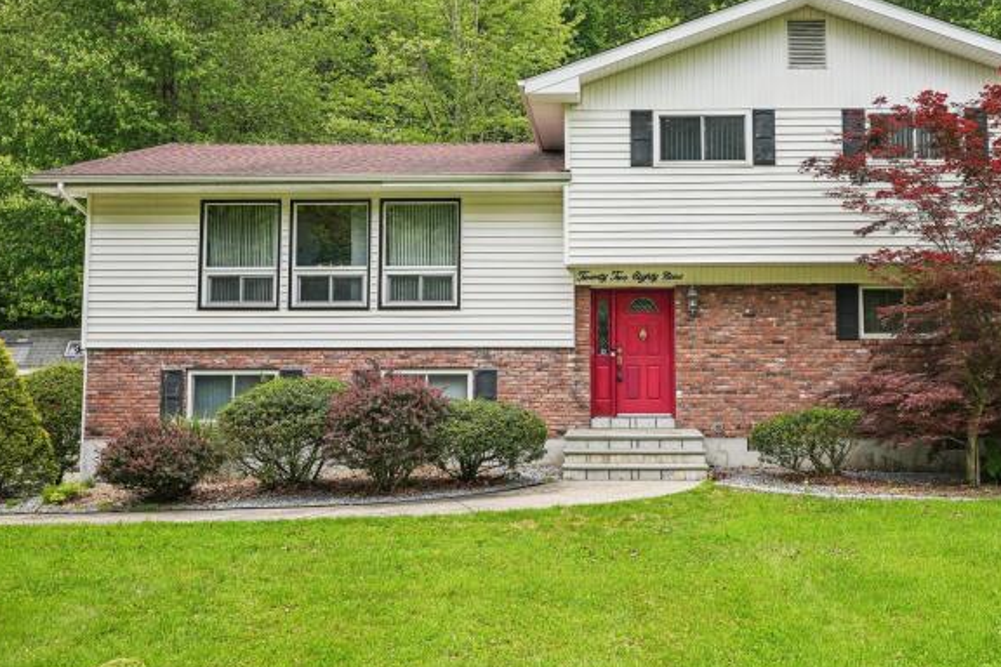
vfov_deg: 37.2
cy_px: 299
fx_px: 990
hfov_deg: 53.2
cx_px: 603
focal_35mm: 36
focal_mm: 28.5
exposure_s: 1/100
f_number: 8
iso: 100
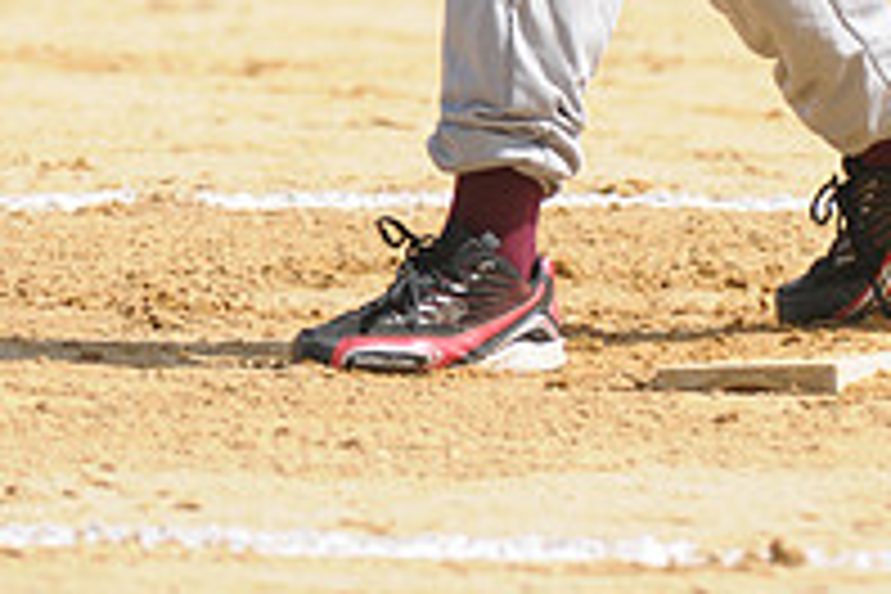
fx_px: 28188
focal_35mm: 1139
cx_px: 722
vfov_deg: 1.2
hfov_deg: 1.8
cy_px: -612
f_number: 4
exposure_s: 1/2500
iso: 400
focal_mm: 260
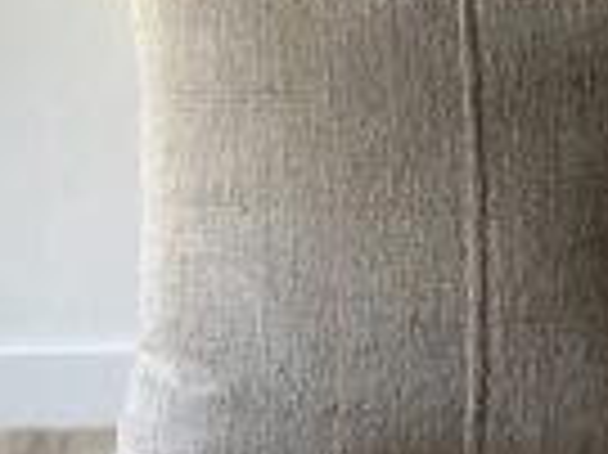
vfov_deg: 10.3
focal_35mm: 142
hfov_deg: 13.9
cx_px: 459
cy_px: 0
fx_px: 2492
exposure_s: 1/60
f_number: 1.78
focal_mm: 6.86
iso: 200
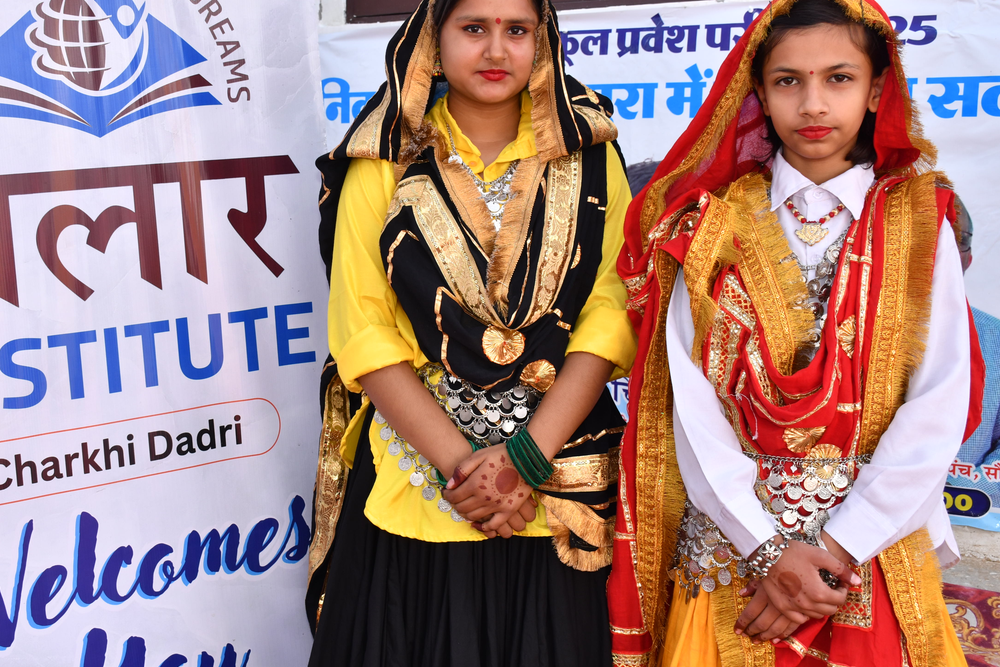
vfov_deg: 26.9
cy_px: 258
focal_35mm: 50
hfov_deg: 39.4
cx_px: 398
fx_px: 1389
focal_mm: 26
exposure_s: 1/125
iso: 200
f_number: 7.1
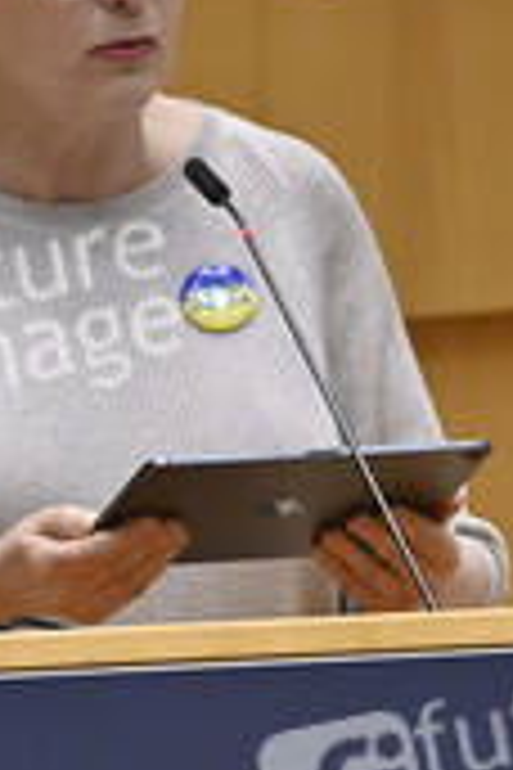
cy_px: 554
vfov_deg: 1.5
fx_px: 30008
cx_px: 81
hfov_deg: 1.0
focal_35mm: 1404
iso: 4000
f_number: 6.3
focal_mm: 600
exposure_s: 1/500
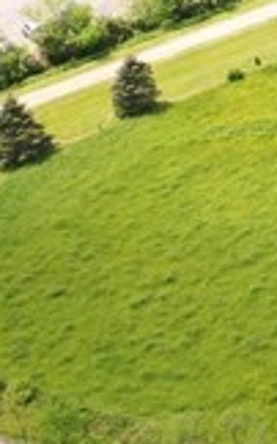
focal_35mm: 191
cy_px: -118
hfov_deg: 5.8
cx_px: 1124
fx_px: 2311
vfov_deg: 10.8
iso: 100
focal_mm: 10.26
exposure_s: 1/640
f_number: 2.8
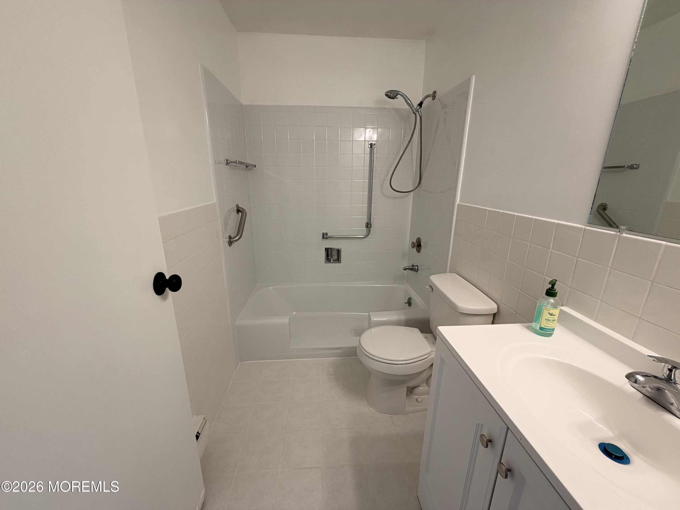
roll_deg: -0.6
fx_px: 275
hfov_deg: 102.1
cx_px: 340
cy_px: 255
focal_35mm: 14
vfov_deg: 85.7
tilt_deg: -16.2
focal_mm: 2.22
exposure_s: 1/120
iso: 100
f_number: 2.2
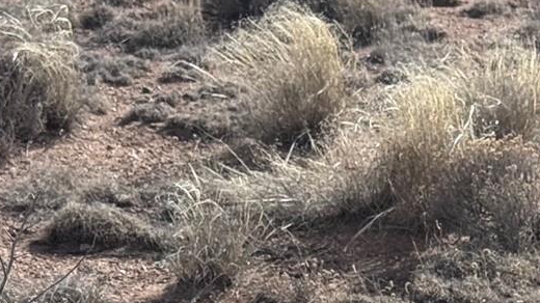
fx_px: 2304
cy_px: 551
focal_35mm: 161
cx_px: 736
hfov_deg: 12.9
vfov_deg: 7.3
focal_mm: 6.76
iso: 64
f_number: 1.78
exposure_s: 1/5848
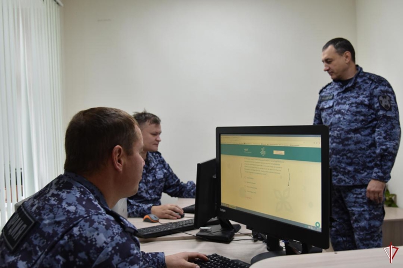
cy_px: 134
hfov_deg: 58.7
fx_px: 358
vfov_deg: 41.1
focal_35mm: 32
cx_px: 202
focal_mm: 32
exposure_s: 1/60
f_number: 4
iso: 400
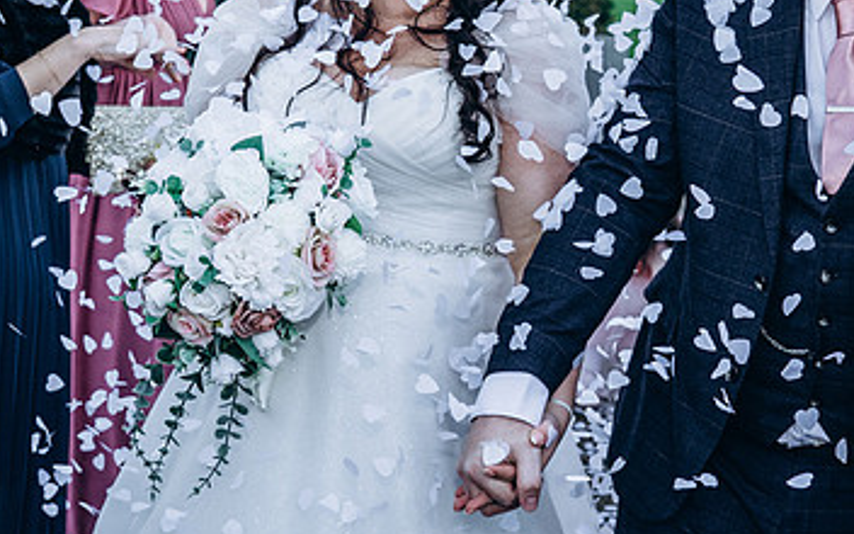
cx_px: 600
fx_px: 1955
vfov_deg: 15.5
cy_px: 266
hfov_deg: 24.5
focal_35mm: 84
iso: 250
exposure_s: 1/400
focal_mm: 24
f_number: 3.2
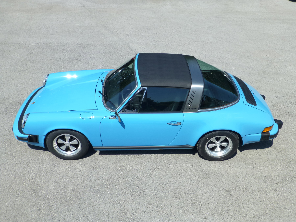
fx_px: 291
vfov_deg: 41.8
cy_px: 111
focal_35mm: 34
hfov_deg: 54.0
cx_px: 148
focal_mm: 6.1
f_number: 3.7
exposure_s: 1/1000
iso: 100
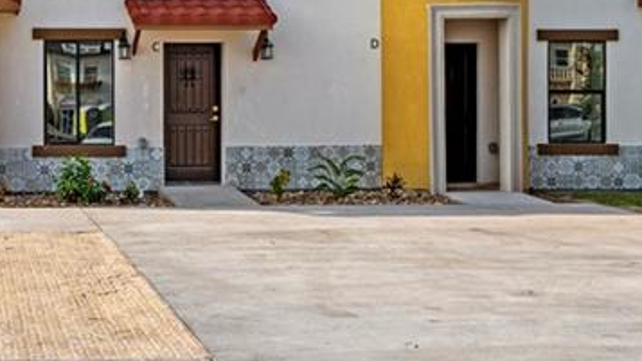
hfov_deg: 30.1
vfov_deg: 18.1
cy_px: 84
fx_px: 1124
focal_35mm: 66
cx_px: 31
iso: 50
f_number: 9
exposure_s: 1/30
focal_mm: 22
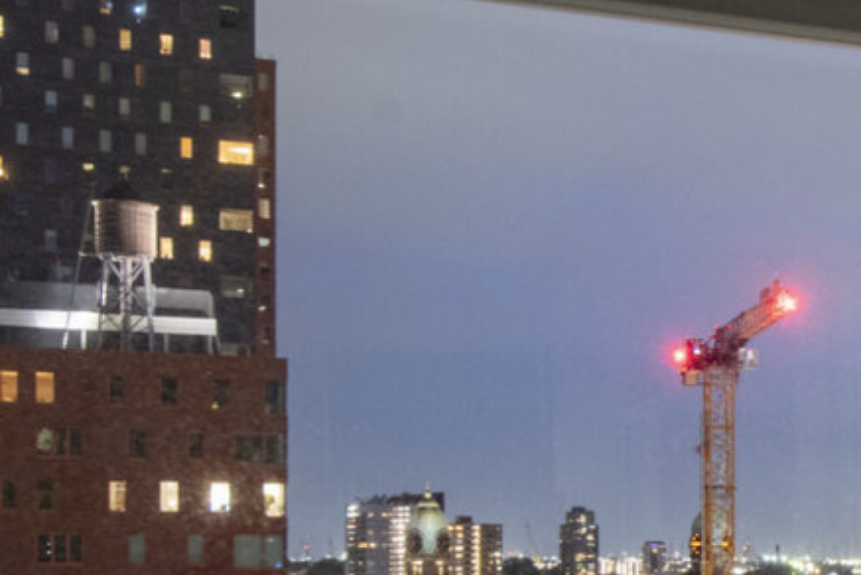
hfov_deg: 23.8
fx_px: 1795
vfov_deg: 17.7
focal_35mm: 75
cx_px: 1111
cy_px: 586
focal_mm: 20
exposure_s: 6
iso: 800
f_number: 8
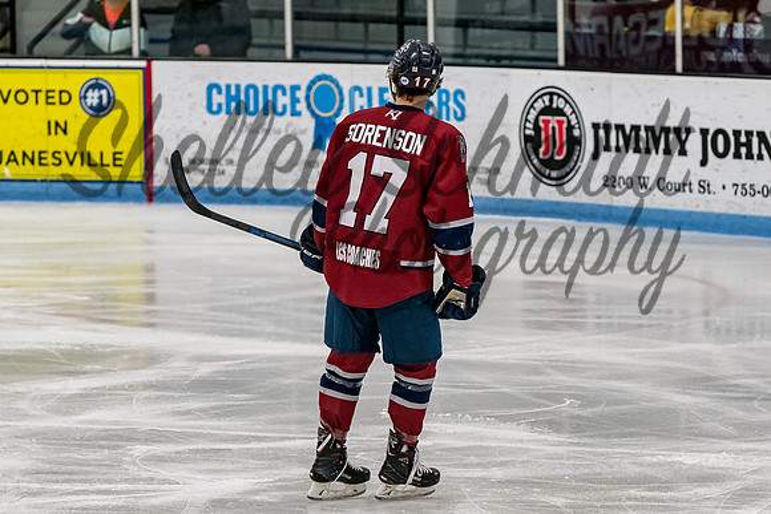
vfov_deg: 4.4
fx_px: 6760
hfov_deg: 6.5
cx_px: 387
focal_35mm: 316
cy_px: 219
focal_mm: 175
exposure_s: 1/800
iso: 4000
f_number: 4
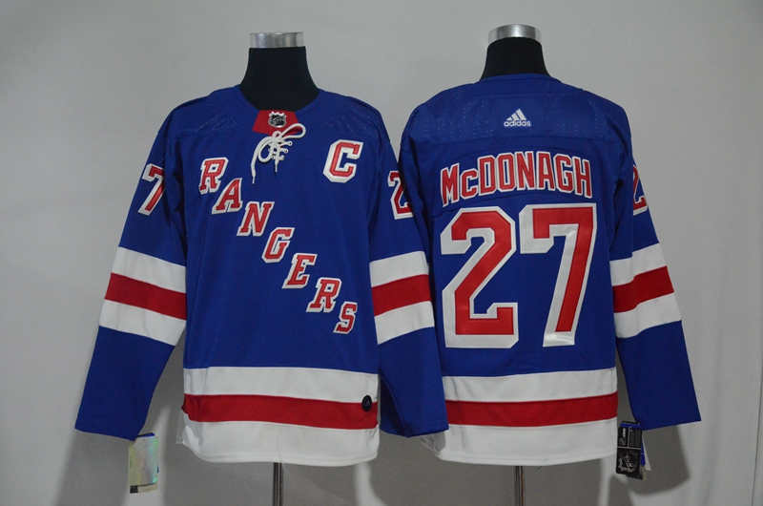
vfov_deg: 21.5
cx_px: 382
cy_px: 253
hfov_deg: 32.0
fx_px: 1333
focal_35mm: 63
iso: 4000
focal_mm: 42
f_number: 4.5
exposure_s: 1/80
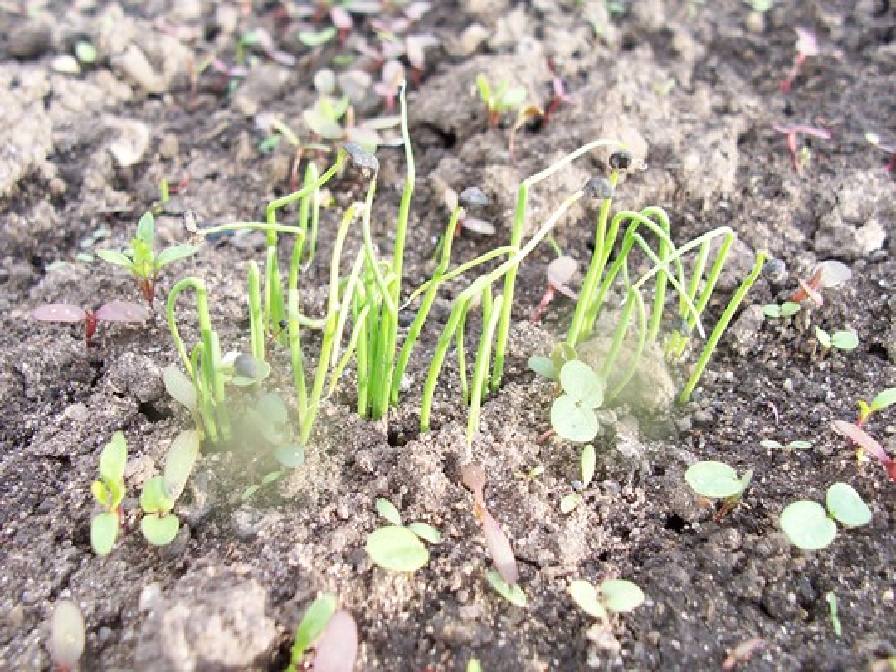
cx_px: 448
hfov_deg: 52.6
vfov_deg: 40.7
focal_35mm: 35
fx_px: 906
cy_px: 336
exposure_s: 1/125
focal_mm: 6
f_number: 2.8
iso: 80
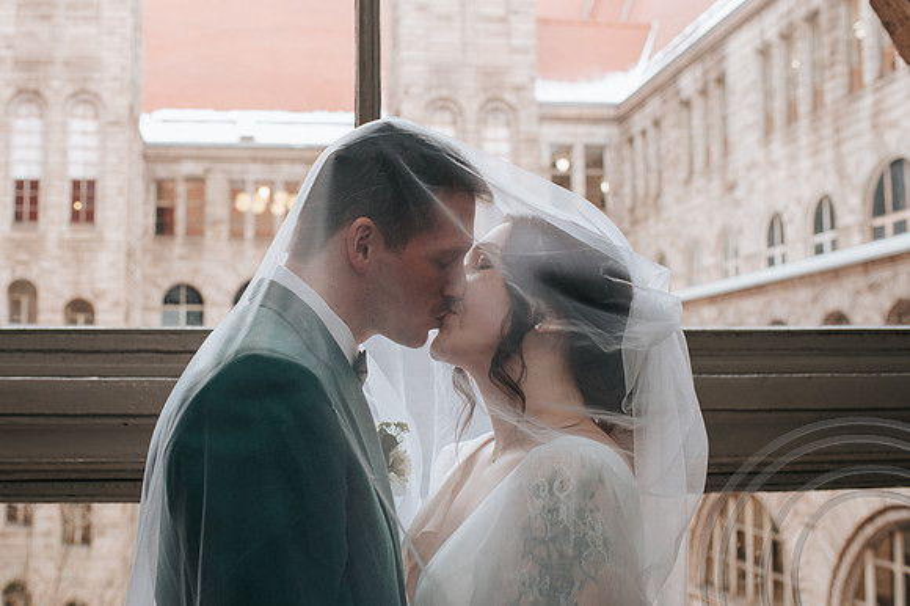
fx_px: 1090
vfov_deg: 31.1
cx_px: 359
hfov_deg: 45.1
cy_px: 303
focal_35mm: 43
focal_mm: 35
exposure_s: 1/200
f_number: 3.5
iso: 800
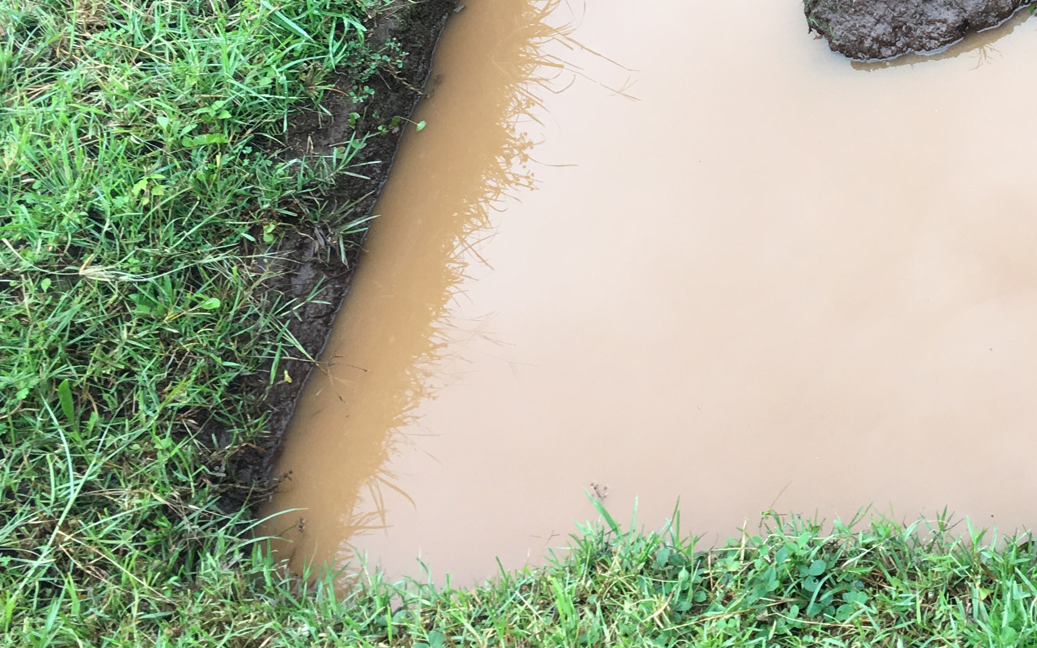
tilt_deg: -38.2
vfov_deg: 20.1
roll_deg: +36.0
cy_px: 23
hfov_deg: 31.0
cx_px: 932
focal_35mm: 63
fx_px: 1781
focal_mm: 4.15
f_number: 2.2
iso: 40
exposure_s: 1/100
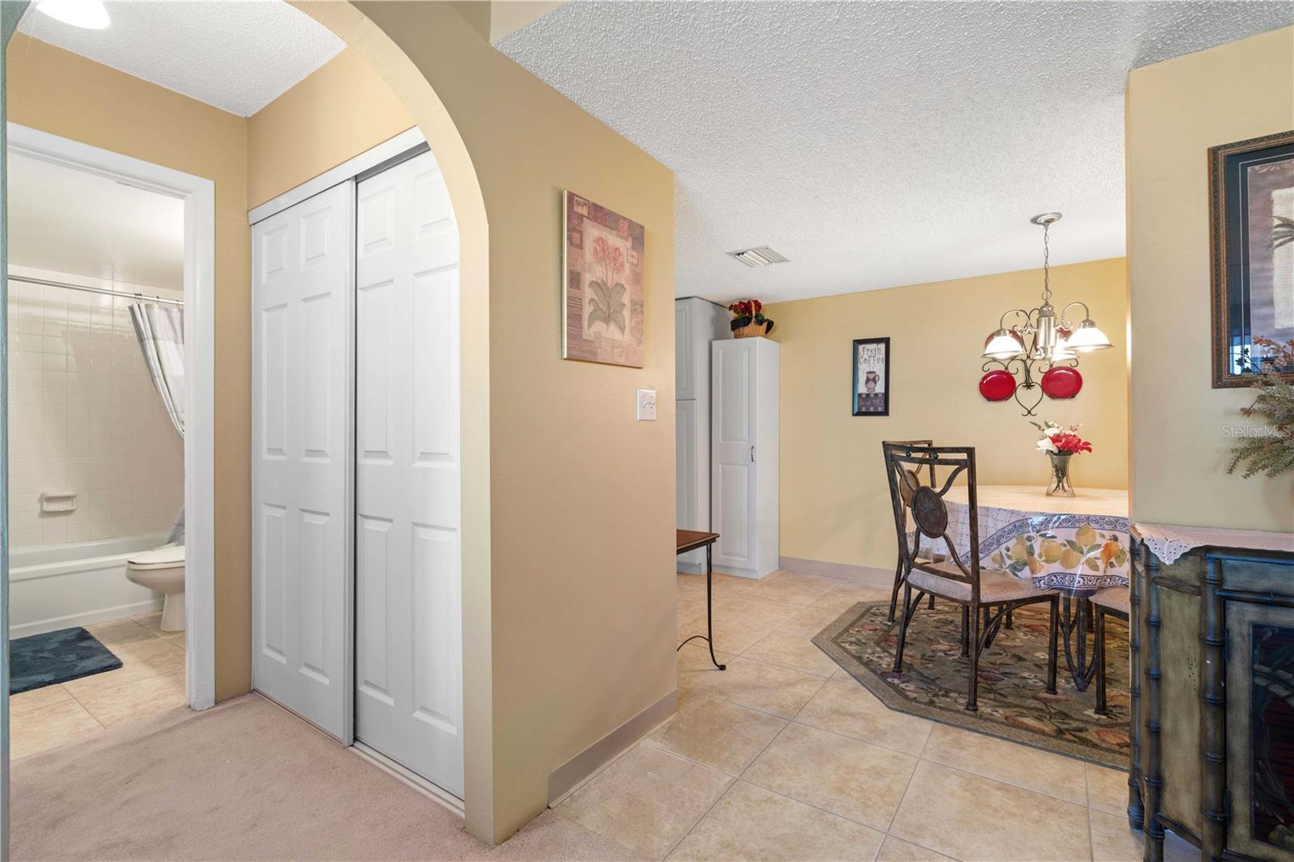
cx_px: 647
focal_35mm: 16
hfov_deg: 96.7
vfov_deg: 73.7
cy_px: 431
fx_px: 575
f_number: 8
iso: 640
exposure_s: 2.5
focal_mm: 16
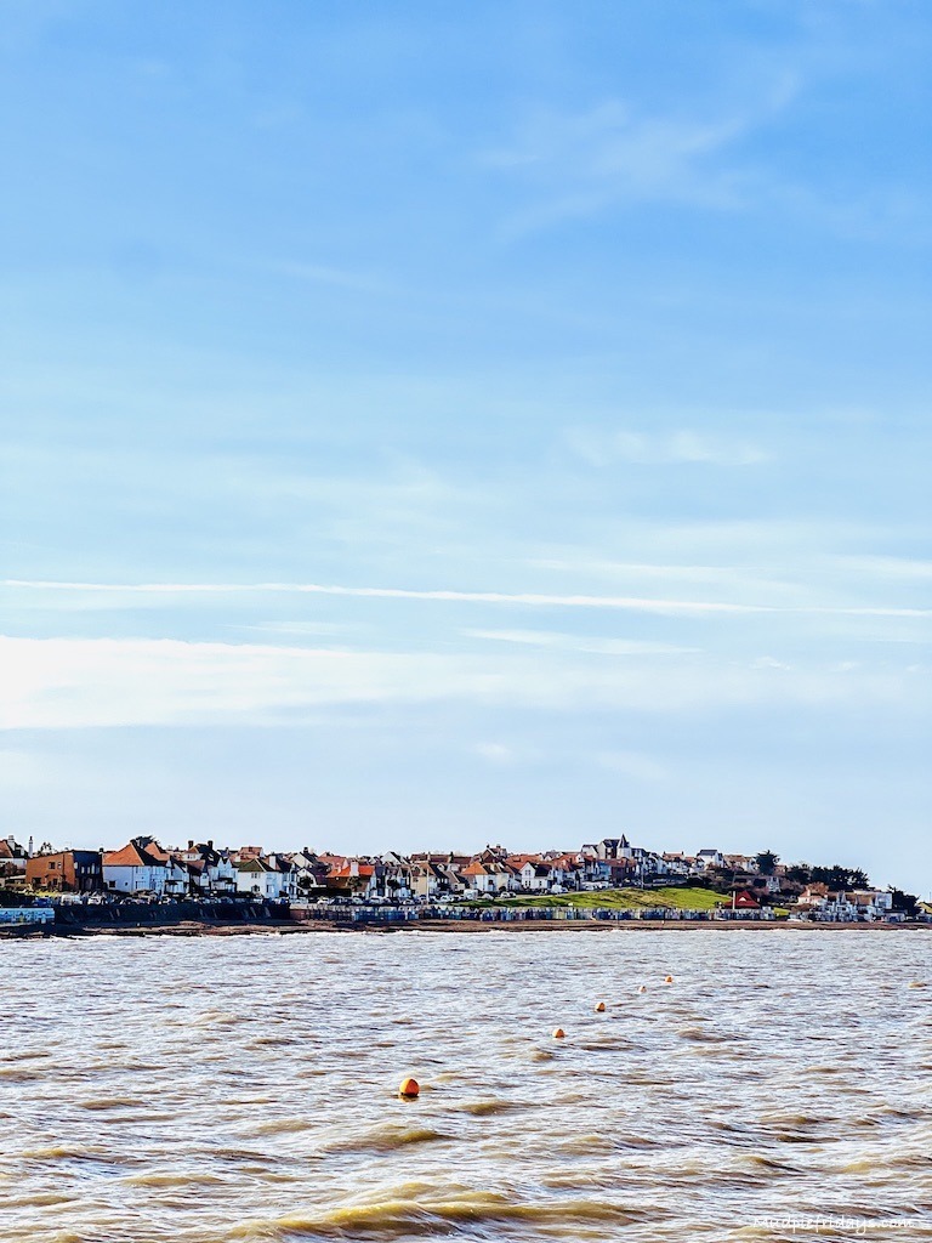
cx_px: 466
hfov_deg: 19.1
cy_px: 622
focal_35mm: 77
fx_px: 2764
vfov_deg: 25.3
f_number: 2.8
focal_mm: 9
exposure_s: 1/1250
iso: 32
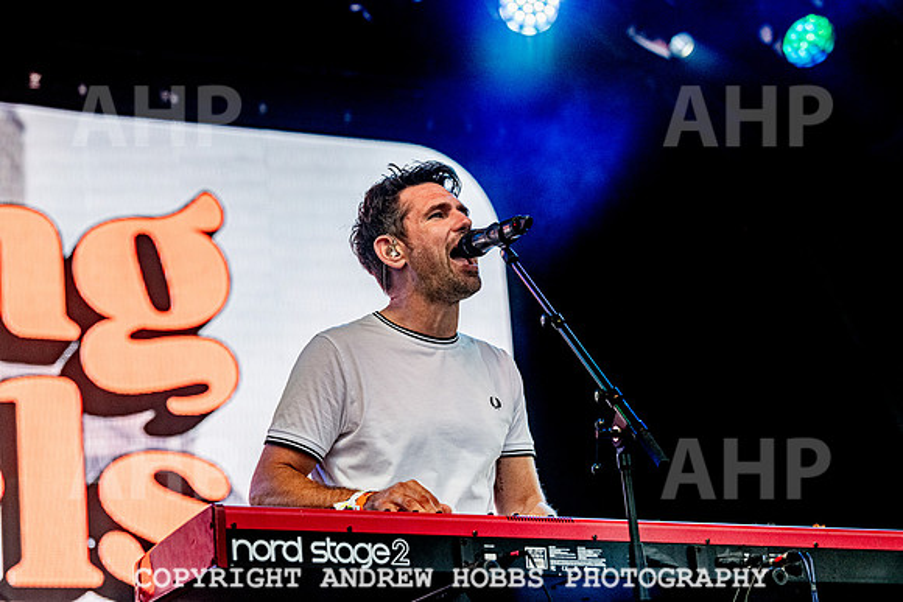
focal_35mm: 102
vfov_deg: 13.4
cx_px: 452
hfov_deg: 20.0
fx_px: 2559
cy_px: 301
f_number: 4.5
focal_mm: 102
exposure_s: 1/4000
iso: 1250
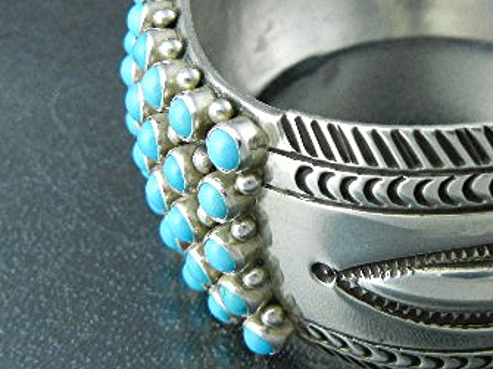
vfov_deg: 17.1
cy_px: 132
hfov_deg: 22.5
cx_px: 380
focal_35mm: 86
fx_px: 1224
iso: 400
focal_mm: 8.1
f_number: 3.8
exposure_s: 1/18
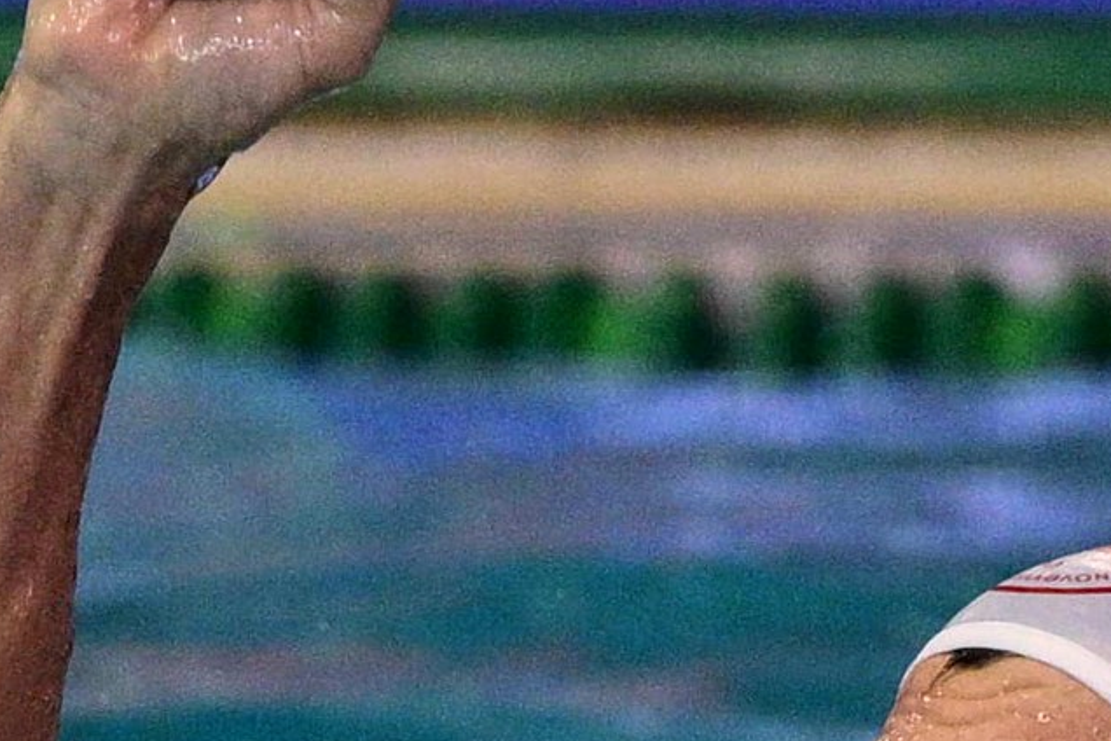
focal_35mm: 566
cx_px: 809
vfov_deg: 2.4
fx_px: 17466
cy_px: 816
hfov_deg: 3.6
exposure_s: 1/800
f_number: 2.8
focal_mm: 200
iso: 2000
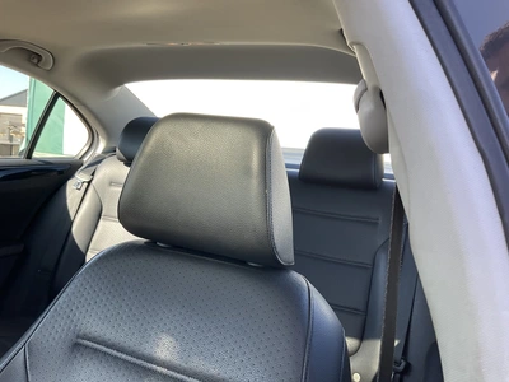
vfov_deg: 48.2
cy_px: 191
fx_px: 426
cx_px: 254
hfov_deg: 61.7
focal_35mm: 29
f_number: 1.8
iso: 20
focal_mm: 3
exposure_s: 1/122
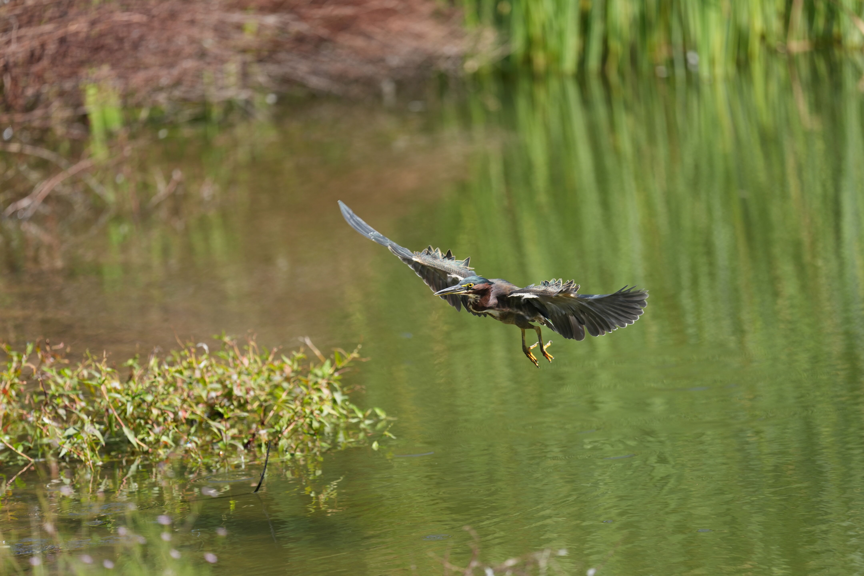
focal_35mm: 400
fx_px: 9599
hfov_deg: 5.2
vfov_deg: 3.4
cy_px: 288
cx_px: 432
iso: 400
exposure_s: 1/1250
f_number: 4.5
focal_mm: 400
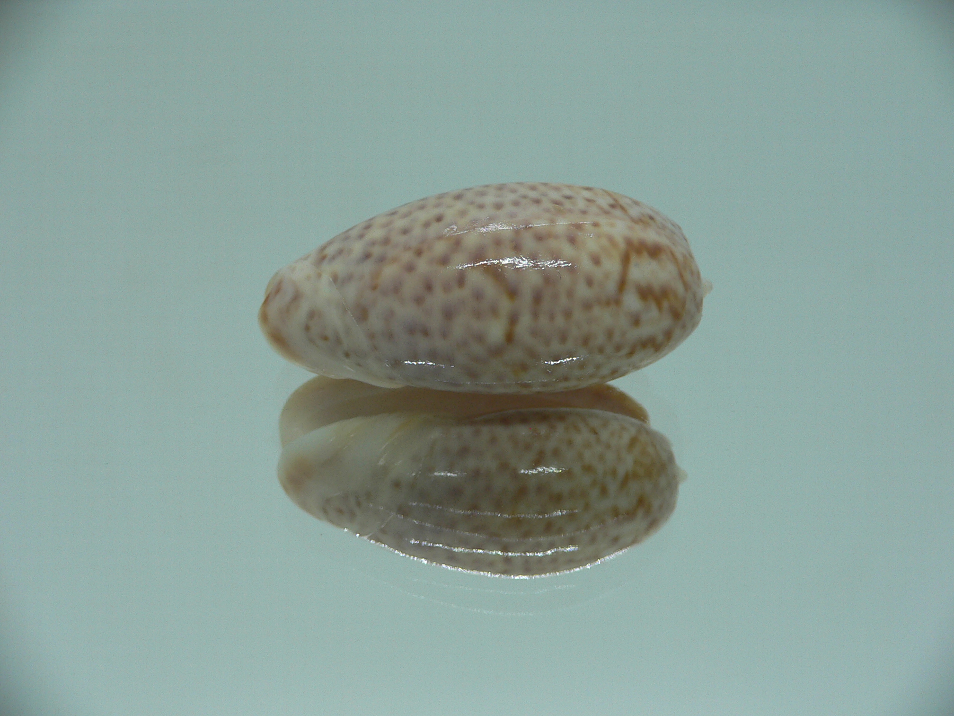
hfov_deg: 52.6
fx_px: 965
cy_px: 358
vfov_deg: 40.7
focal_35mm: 35
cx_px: 477
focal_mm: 4.6
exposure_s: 1/60
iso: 80
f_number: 2.8
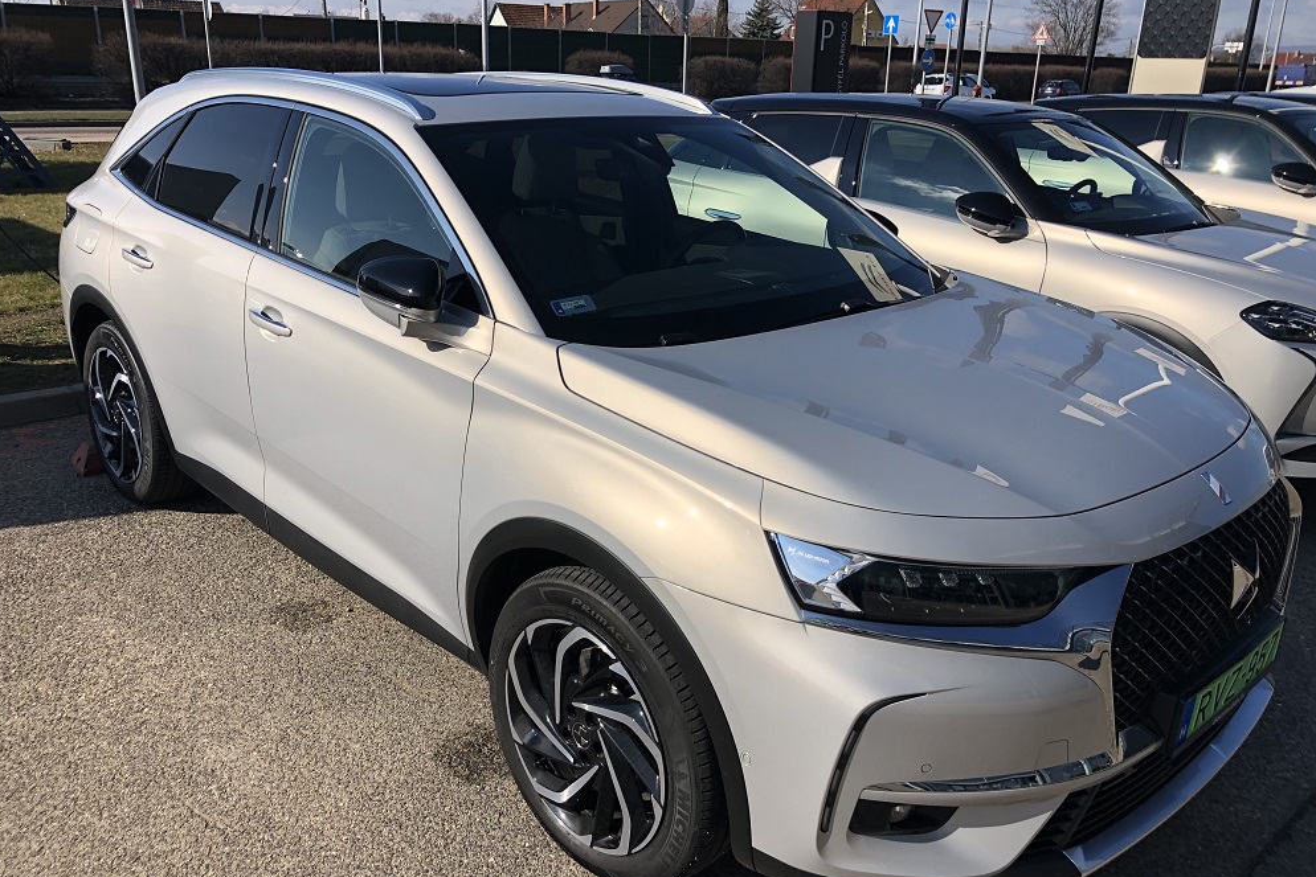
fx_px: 1097
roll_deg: -1.4
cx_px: 650
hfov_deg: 61.9
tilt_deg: -19.3
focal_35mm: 30
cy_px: 471
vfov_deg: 43.6
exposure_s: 1/2857
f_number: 1.8
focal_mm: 3.99
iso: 20
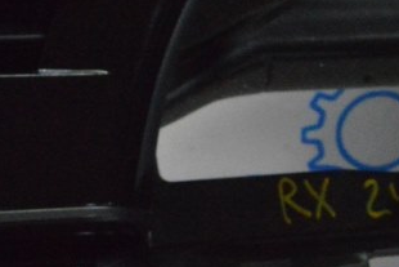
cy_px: 52
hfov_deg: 18.6
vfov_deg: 12.5
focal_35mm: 109
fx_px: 1209
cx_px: 98
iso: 6400
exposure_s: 1/20
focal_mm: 22
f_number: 20
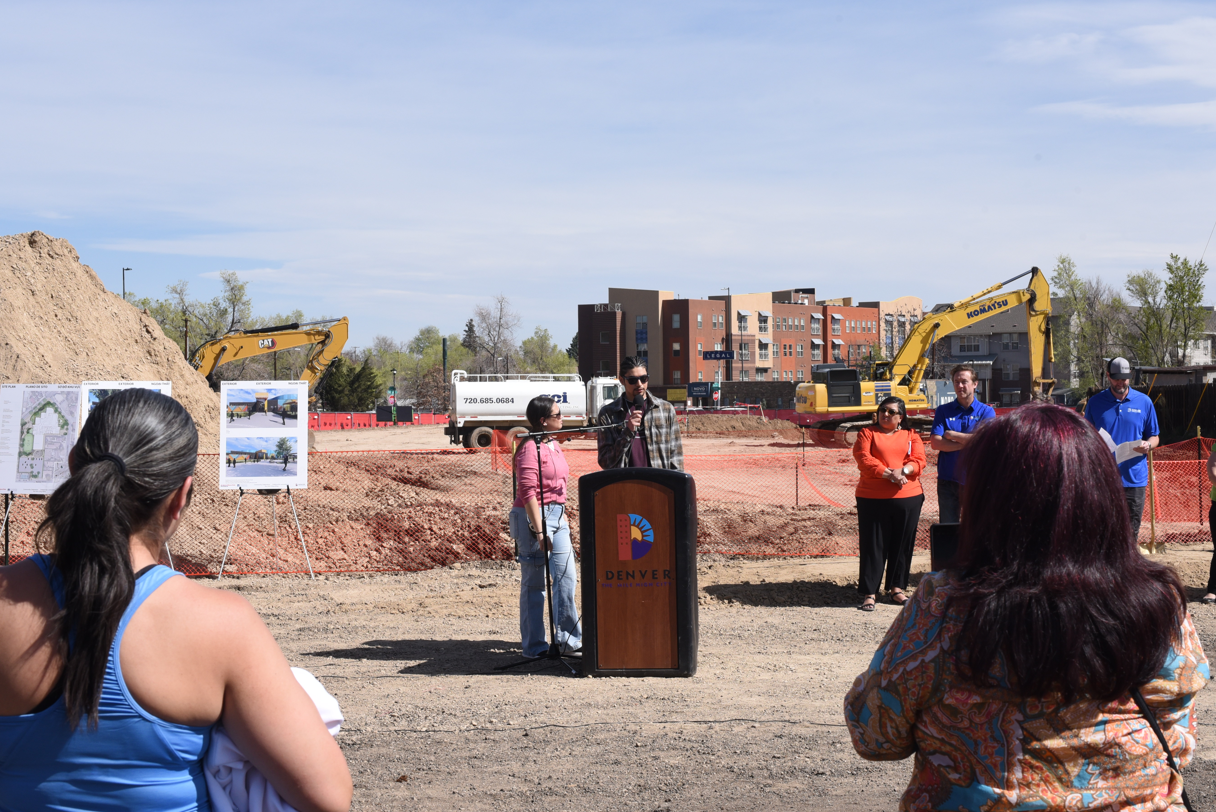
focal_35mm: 56
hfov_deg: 35.6
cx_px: 636
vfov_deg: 24.2
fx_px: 1892
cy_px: 381
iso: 640
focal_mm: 50
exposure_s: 1/640
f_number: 14
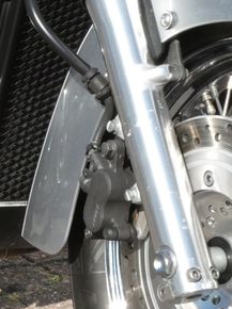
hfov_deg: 12.5
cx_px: 18
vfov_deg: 16.8
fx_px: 1047
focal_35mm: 117
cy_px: 84
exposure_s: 1/1000
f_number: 8
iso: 800
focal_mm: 9.5
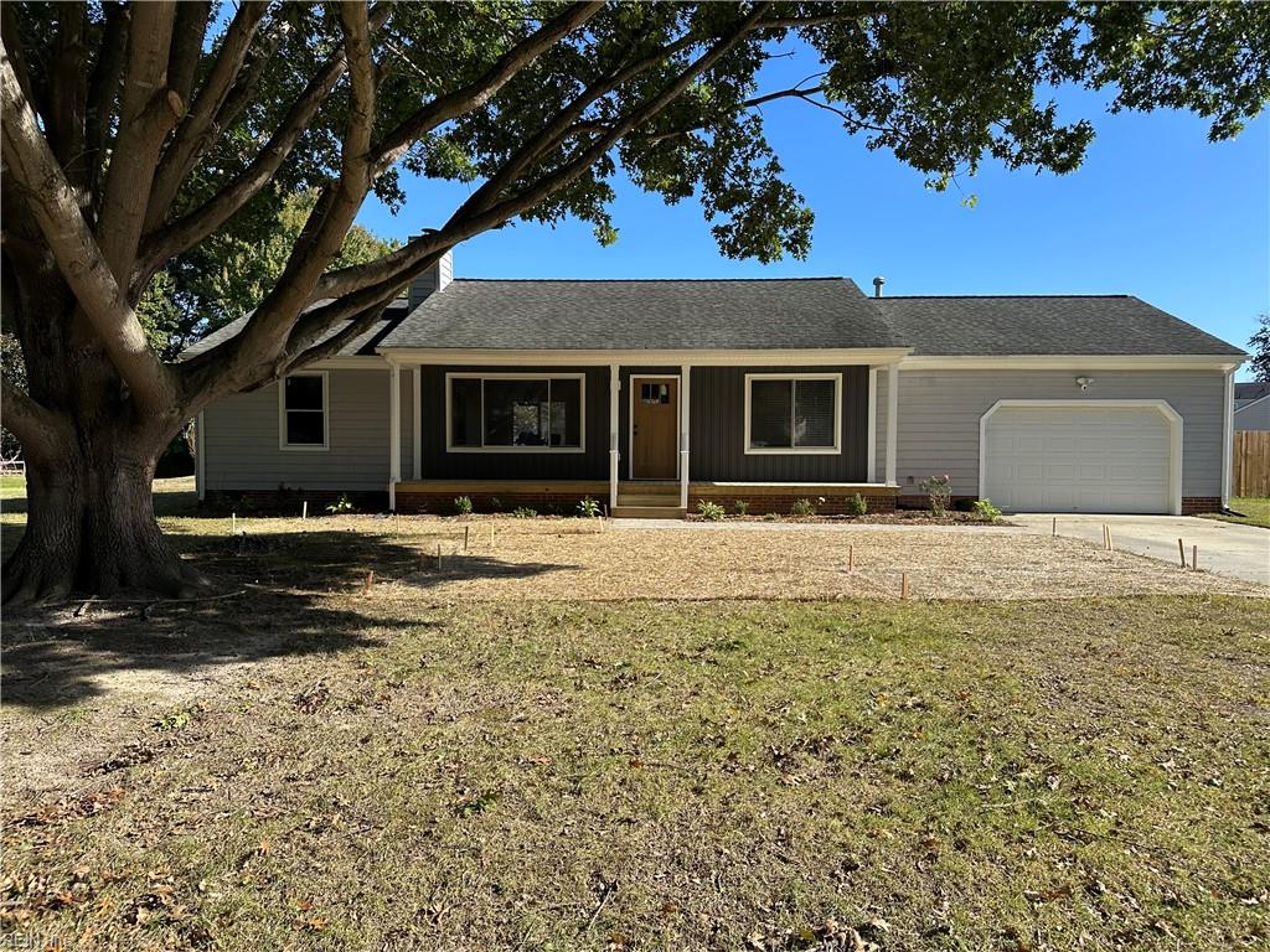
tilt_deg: -1.6
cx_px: 635
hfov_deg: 71.6
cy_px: 476
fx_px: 881
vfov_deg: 56.8
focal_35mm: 24
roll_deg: -0.7
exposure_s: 1/2809
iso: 80
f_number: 1.78
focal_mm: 6.86
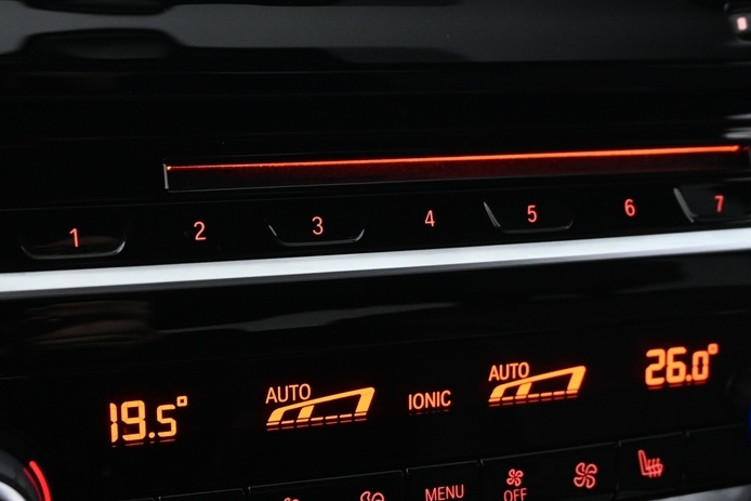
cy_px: 296
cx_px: 376
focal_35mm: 63
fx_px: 1314
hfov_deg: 31.9
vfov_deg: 21.6
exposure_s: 1/13
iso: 1600
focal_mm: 18
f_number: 3.5
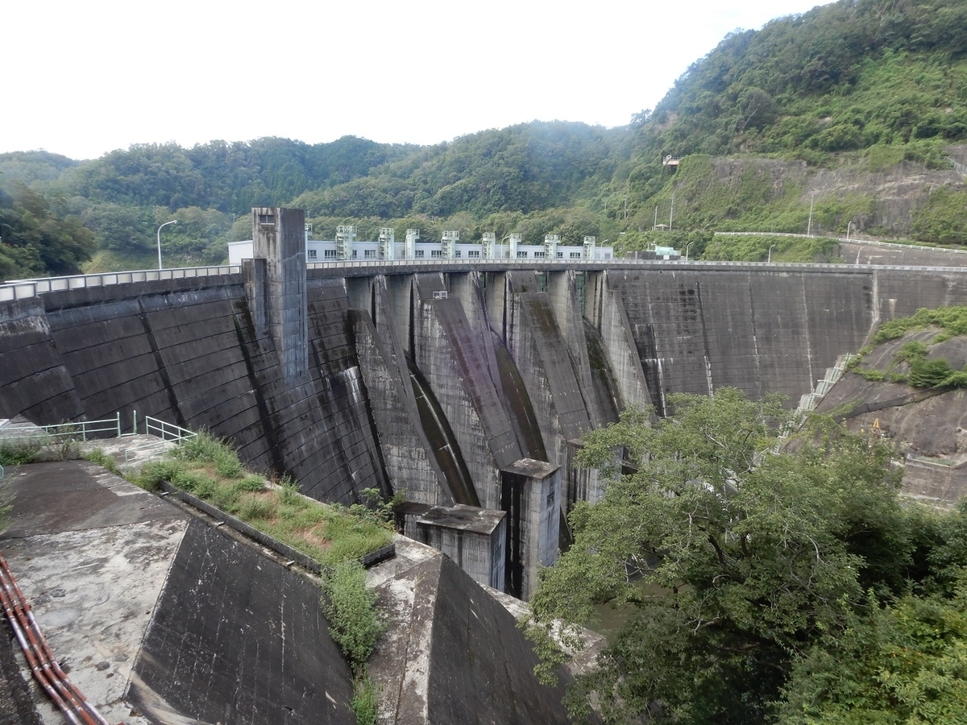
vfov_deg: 56.8
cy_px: 362
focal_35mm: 24
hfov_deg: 71.6
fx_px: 670
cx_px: 484
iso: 80
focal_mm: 4.3
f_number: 7.1
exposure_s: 1/60
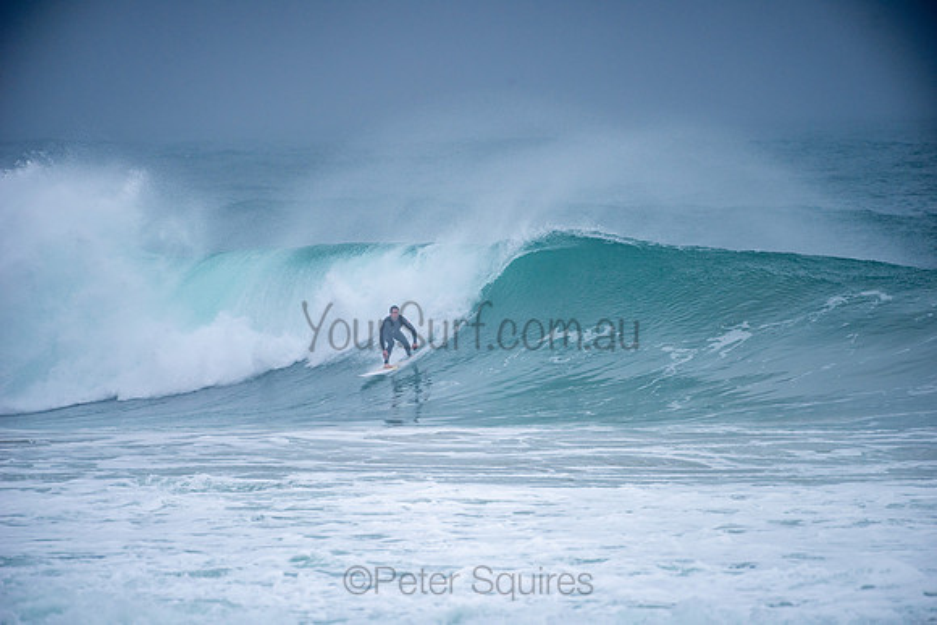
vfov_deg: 2.8
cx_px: 468
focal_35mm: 500
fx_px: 13016
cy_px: 312
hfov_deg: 4.1
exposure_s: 1/1000
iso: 250
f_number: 5.6
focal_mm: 500
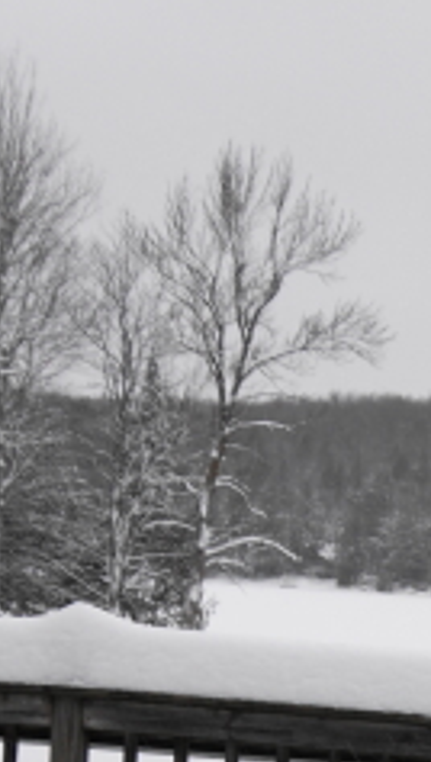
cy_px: 958
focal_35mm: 119
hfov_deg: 9.8
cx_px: 693
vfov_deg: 17.0
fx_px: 2408
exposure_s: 1/100
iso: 100
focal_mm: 18
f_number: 5
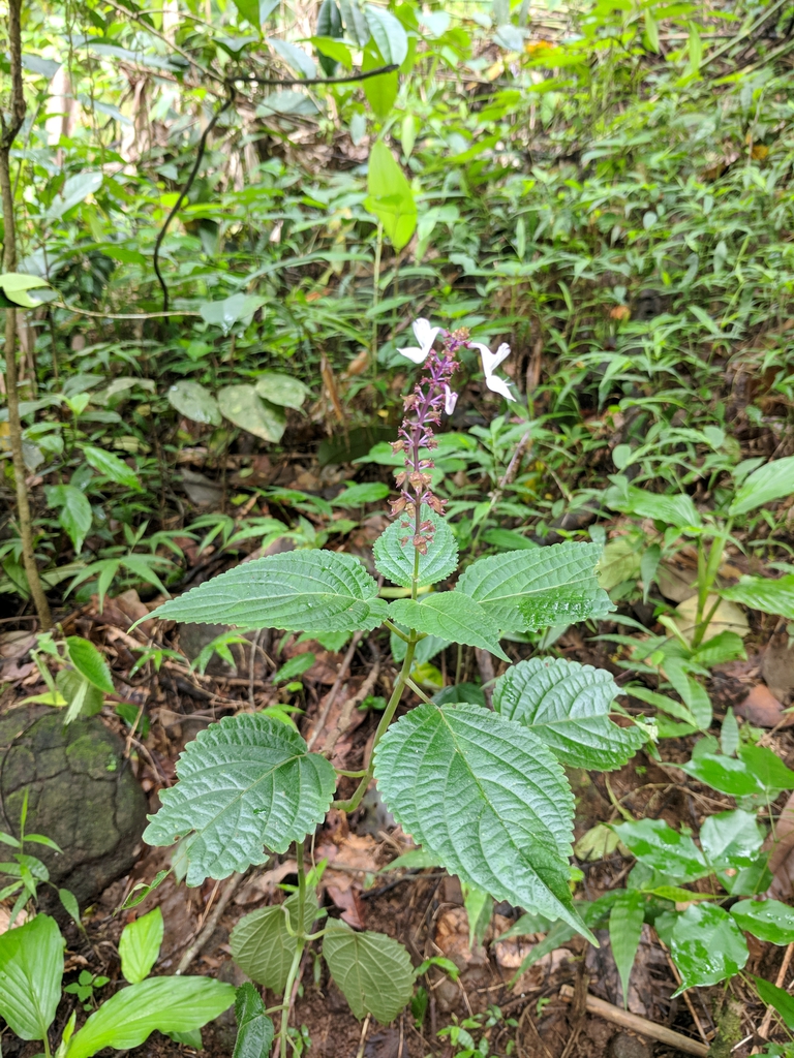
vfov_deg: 67.3
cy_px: 529
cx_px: 397
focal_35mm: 26
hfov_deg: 53.1
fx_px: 795
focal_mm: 4.67
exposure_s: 1/50
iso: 158
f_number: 2
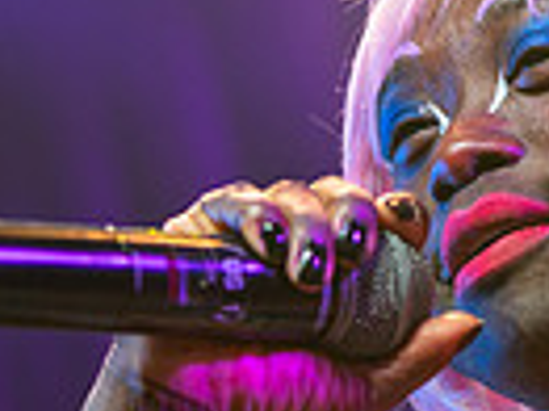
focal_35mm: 192
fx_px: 3042
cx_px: 427
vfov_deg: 7.7
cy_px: 161
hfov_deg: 10.3
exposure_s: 1/500
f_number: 1.4
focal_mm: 35
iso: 250
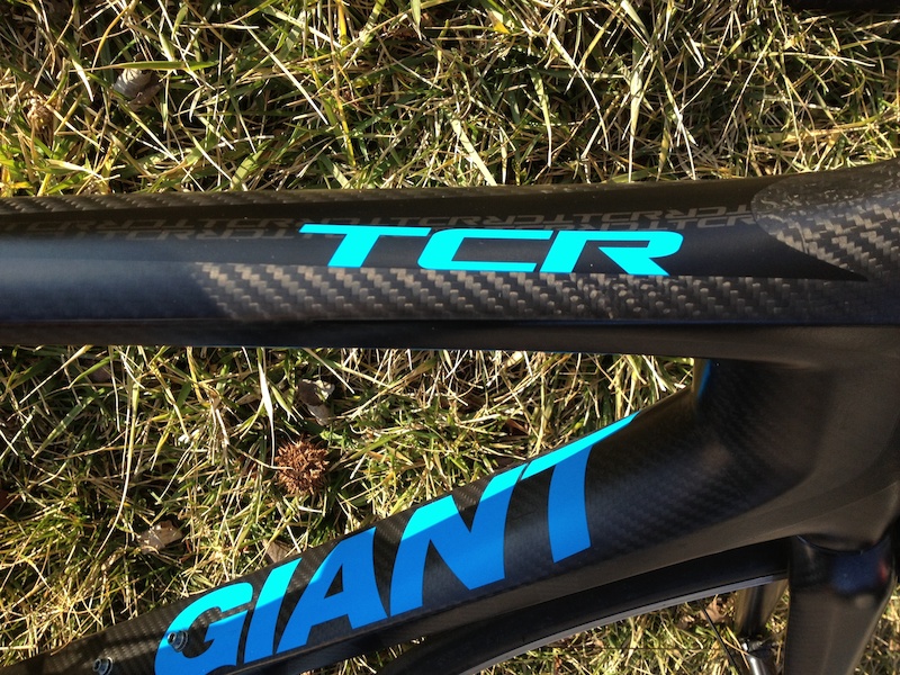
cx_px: 450
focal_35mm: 35
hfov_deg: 52.6
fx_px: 910
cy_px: 338
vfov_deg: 40.7
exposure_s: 1/472
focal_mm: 4.28
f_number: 2.4
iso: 50
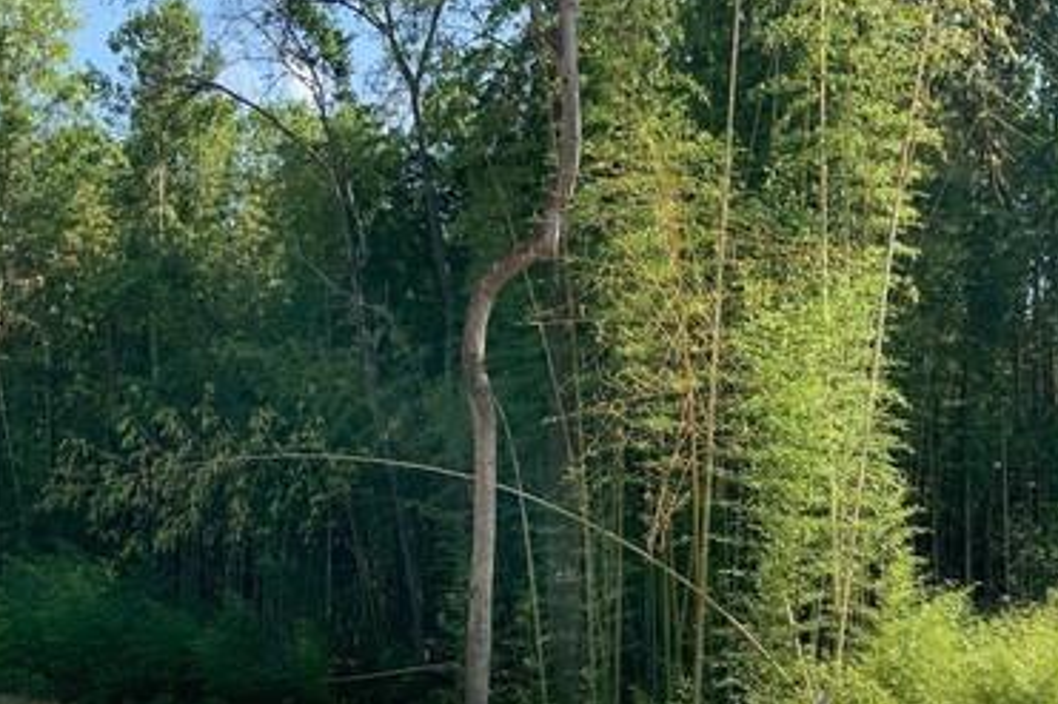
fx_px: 1146
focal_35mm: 39
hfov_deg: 49.3
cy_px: 496
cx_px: 625
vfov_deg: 33.7
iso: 16
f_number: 1.8
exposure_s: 1/568
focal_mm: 3
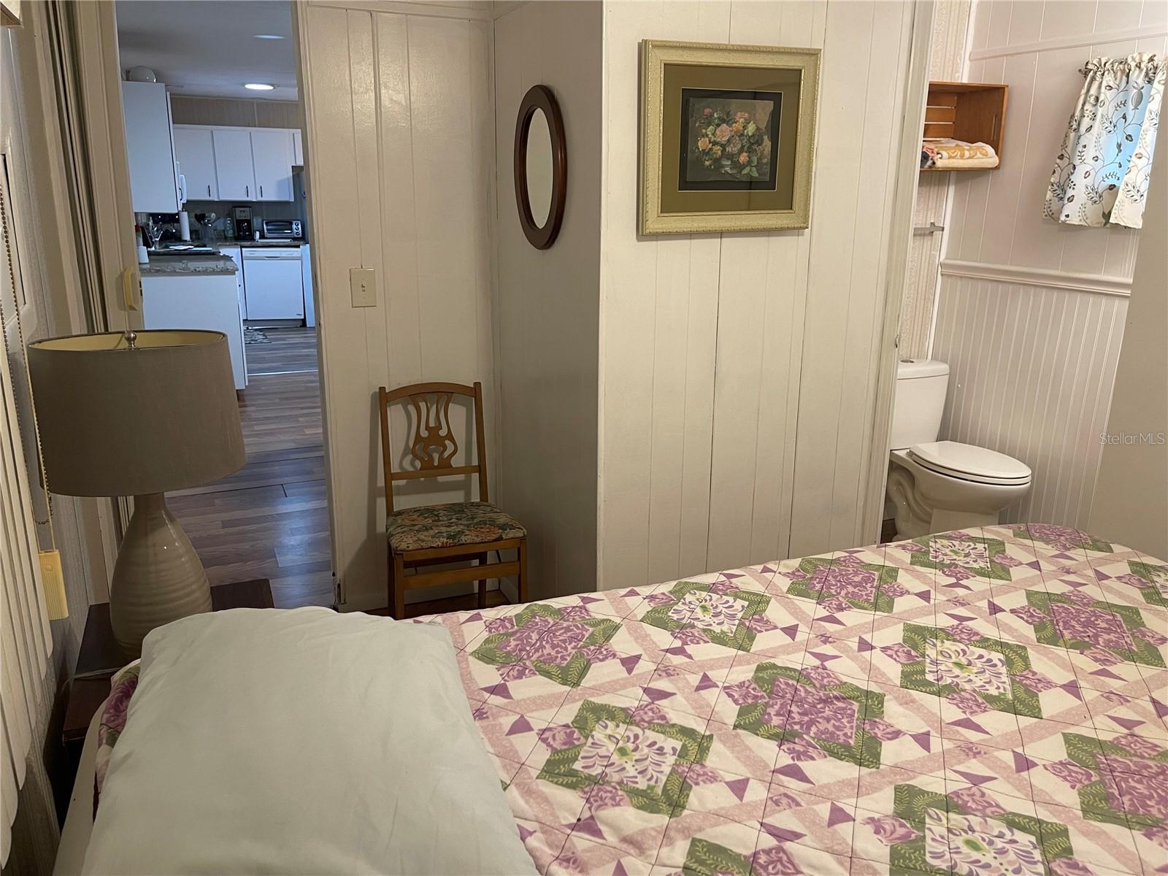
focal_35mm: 25
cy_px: 438
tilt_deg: -17.3
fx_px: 844
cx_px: 584
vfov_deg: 54.9
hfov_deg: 69.4
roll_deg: -0.3
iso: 250
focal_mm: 5.1
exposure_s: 1/60
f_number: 1.6
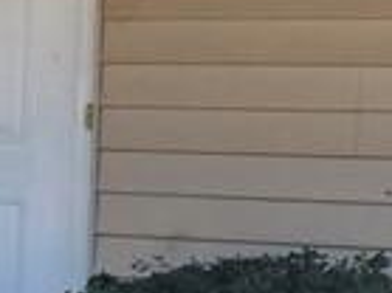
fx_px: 1923
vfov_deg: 8.7
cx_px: -499
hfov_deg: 10.3
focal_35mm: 170
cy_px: 273
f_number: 1.8
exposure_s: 1/526
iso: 12
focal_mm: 6.4
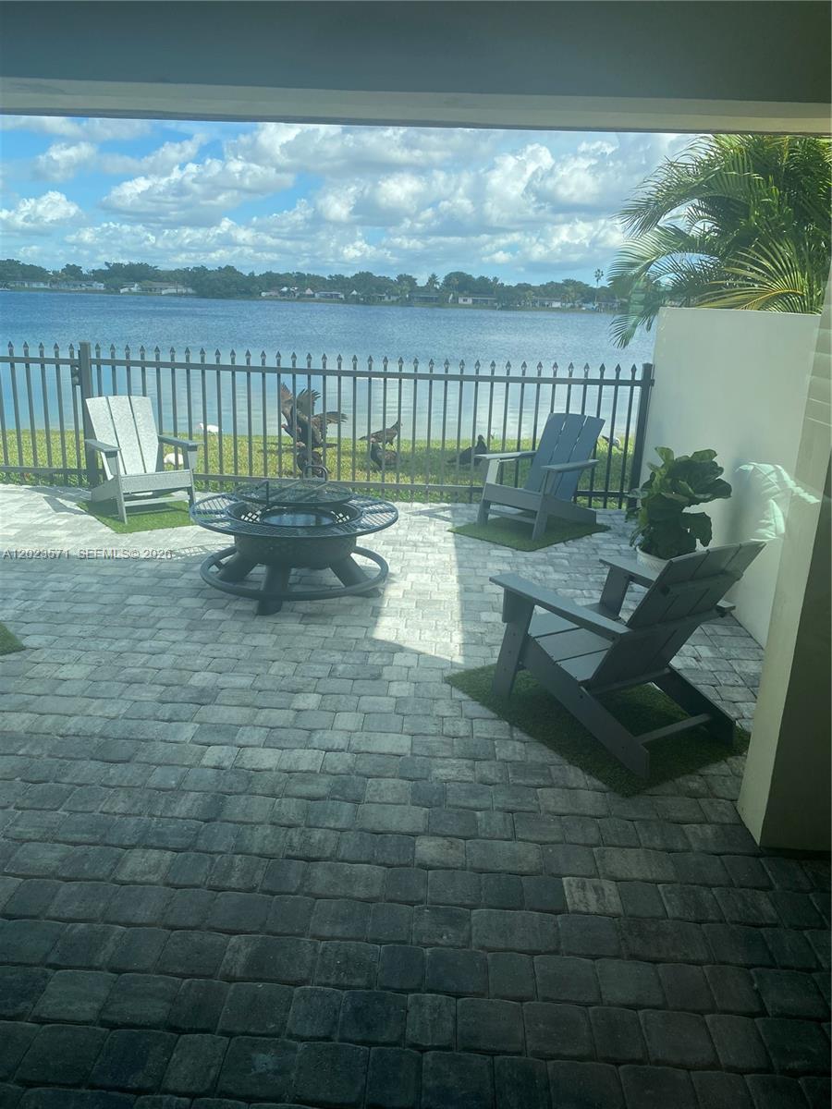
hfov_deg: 53.1
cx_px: 416
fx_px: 833
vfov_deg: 67.3
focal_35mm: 26
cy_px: 554
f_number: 1.8
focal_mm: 4.25
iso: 32
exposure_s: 1/1157
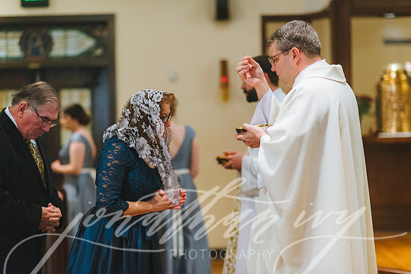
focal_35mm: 85
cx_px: 206
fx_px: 971
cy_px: 137
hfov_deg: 23.9
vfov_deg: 16.1
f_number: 1.8
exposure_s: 1/640
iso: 4000
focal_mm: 85
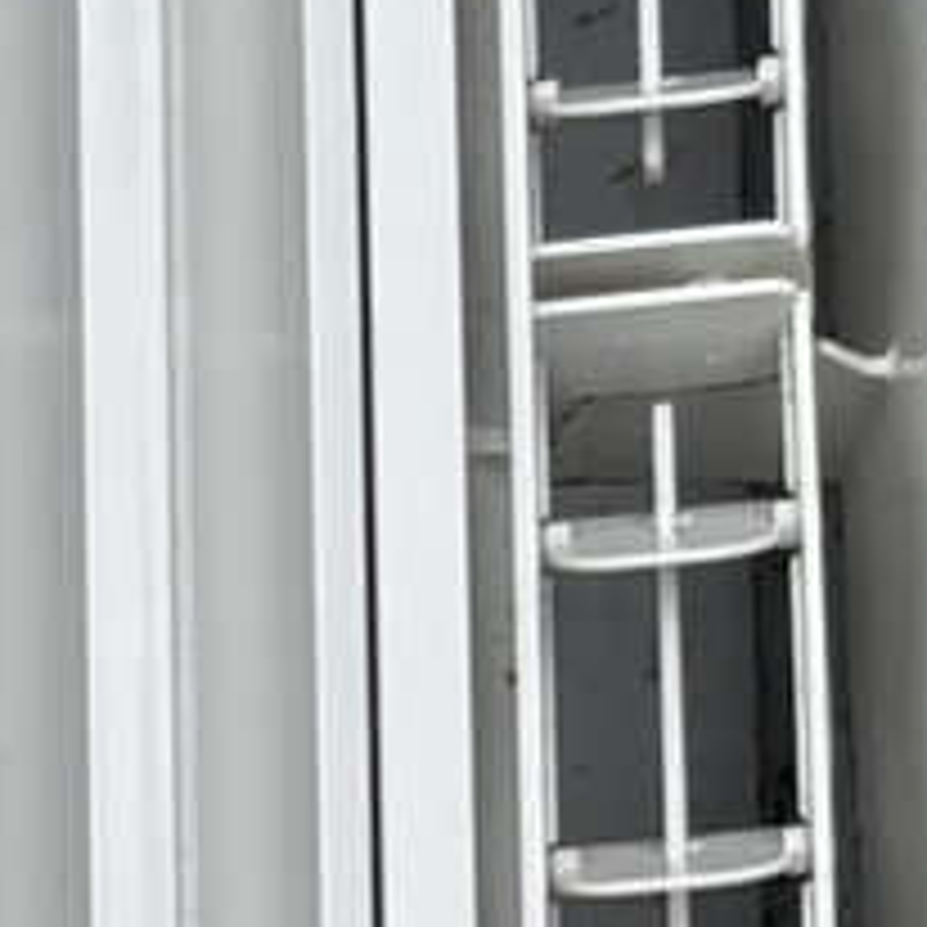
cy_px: 2097
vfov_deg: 7.2
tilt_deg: -79.1
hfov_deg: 7.5
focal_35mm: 229
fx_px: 6938
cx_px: -446
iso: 50
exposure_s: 1/680
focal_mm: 5.96
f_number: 1.6
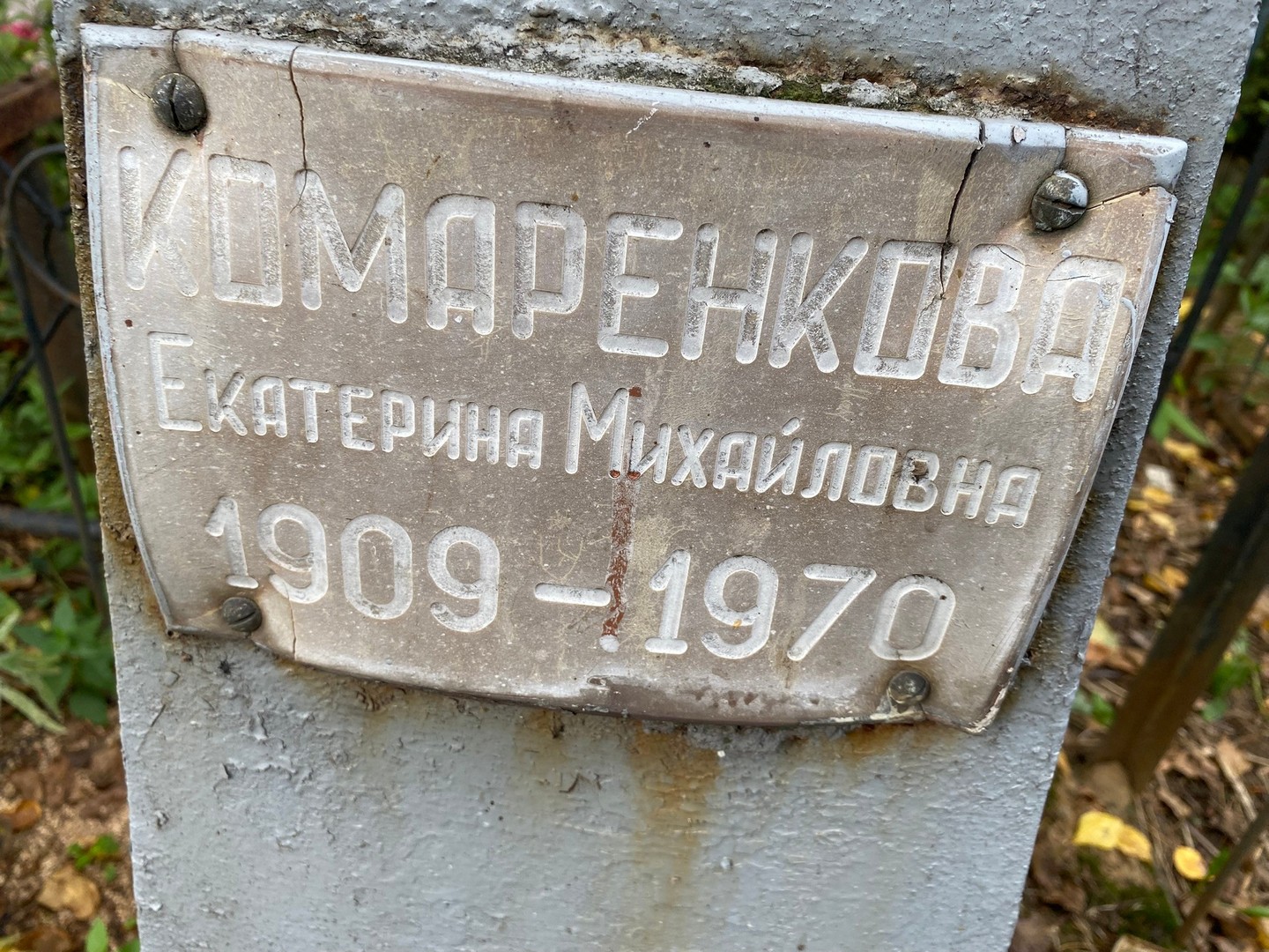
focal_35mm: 26
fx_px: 953
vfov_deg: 53.1
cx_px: 634
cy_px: 476
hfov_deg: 67.3
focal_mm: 4.25
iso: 32
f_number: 1.8
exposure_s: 1/150
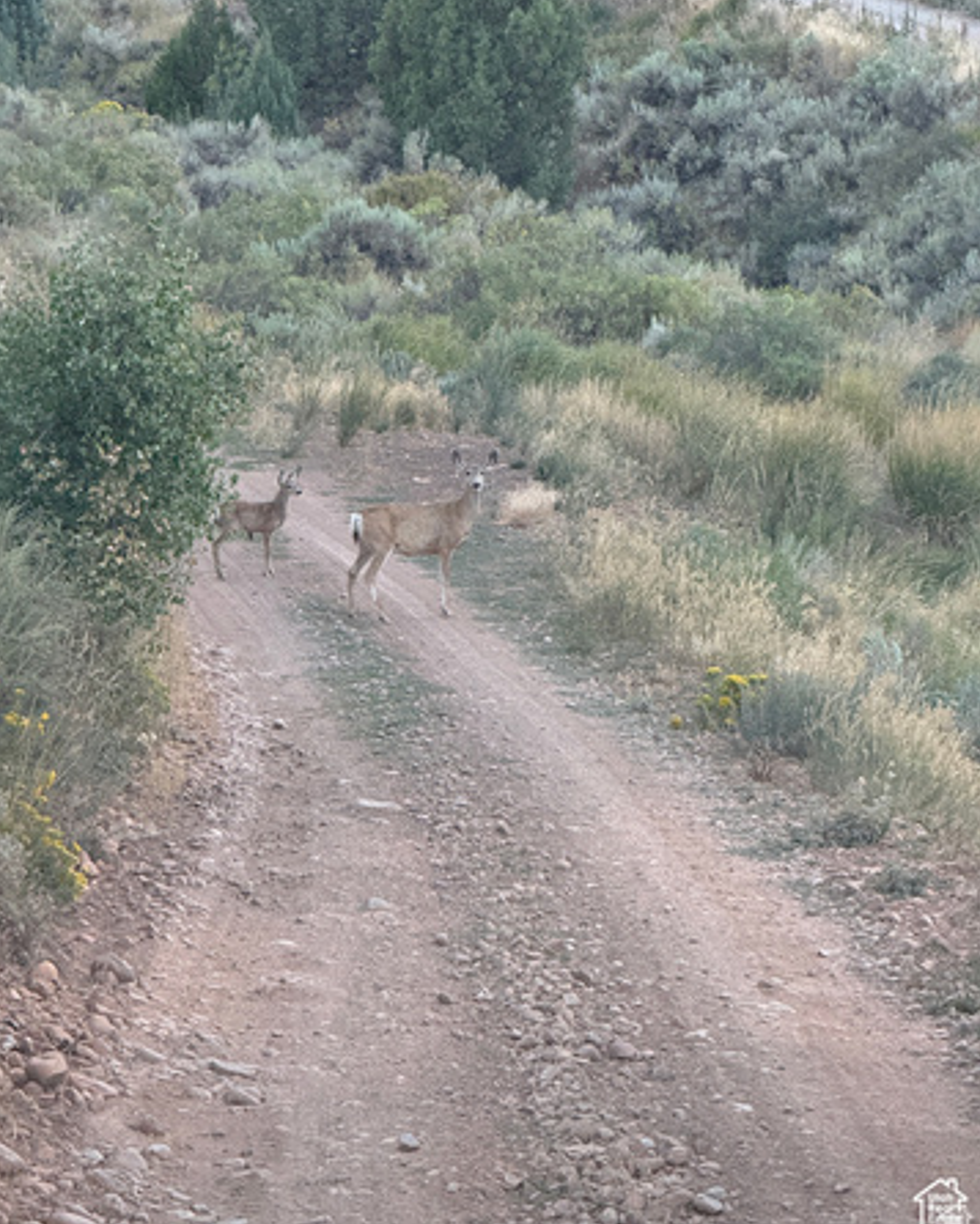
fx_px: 4567
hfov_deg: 12.2
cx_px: 489
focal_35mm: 126
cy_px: 587
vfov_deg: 15.3
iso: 250
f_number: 2.8
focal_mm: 15.66
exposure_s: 1/69
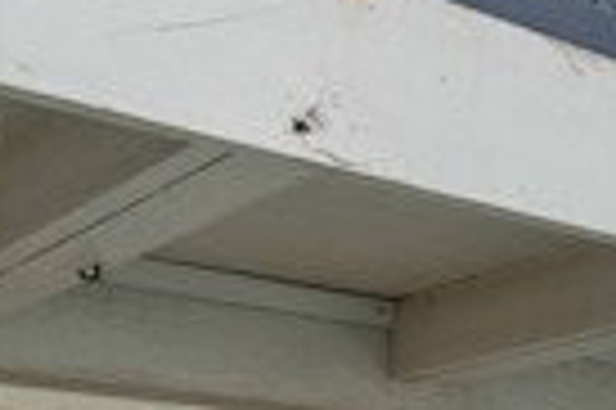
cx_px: 1412
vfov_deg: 16.1
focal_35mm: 75
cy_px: 676
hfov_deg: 15.9
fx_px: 1282
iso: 2000
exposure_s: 1/5000
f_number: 9
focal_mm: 16
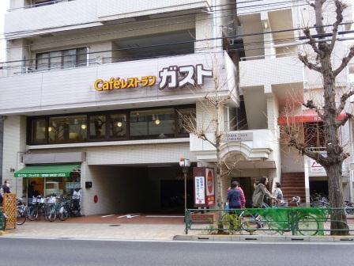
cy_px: 133
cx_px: 177
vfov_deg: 37.7
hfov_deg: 49.0
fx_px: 389
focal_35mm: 38
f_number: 3
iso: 100
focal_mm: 6.8
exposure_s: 1/125
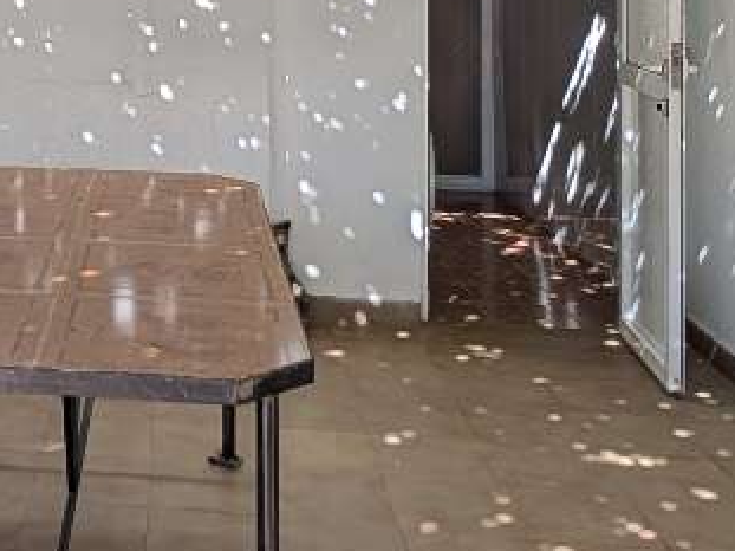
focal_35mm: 58
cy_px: -65
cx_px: -47
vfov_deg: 23.5
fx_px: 1231
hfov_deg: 30.2
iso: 41
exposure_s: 1/261
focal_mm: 2.23
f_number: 1.95
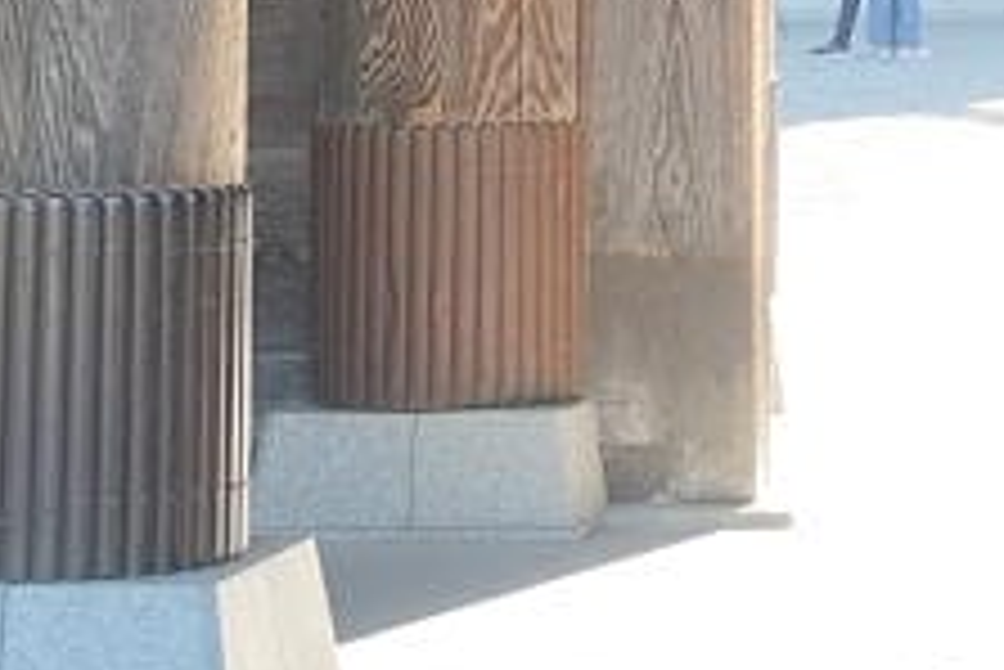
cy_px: -895
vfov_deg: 7.5
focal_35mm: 172
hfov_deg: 11.5
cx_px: 1436
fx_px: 4800
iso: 160
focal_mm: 32
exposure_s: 1/60
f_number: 4
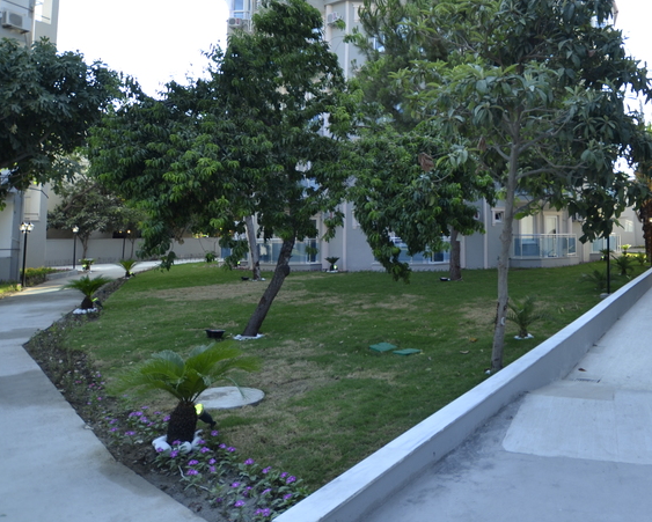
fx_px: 483
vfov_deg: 56.1
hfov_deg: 62.0
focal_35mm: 25
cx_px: 527
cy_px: 195
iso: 100
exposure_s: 1/200
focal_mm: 10
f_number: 3.5
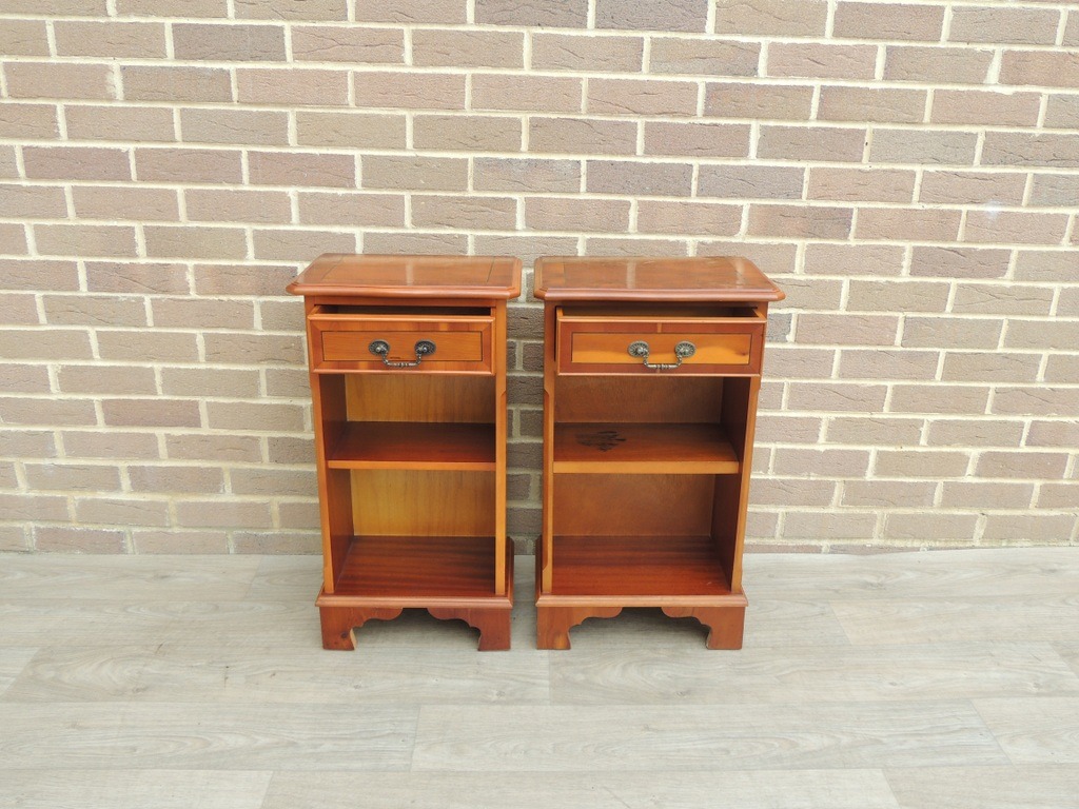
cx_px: 540
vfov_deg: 46.8
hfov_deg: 60.0
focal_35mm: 30
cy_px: 404
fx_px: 935
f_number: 3.1
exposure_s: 1/80
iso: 100
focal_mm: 5.3
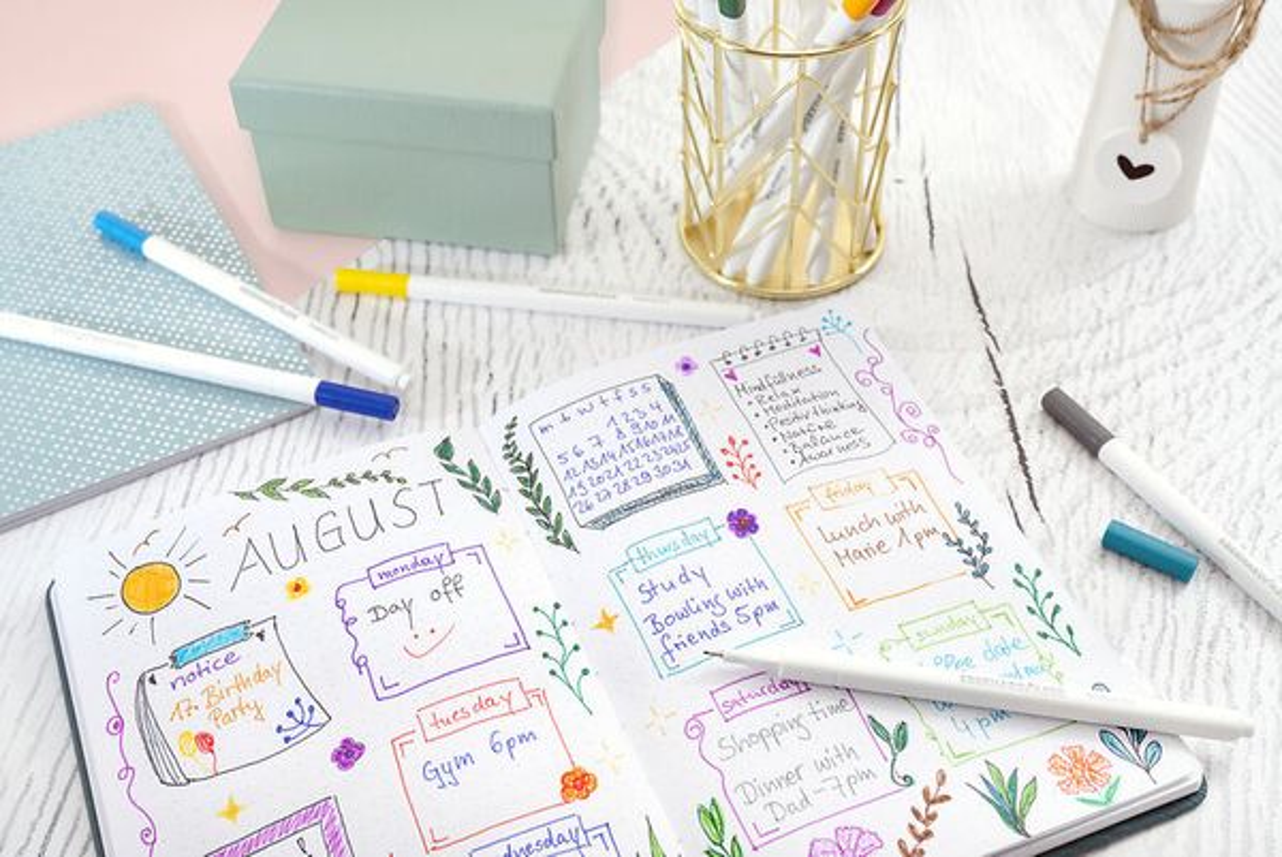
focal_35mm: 38
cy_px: 428
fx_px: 1354
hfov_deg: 50.7
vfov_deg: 35.1
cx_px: 641
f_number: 8
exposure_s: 1/160
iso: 100
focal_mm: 38
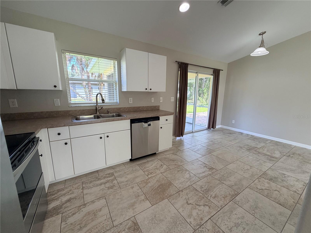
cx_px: 156
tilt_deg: -11.3
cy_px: 116
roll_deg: -0.6
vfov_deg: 85.7
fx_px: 126
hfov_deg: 102.1
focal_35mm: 14
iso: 160
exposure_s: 1/120
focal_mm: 2.22
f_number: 2.2
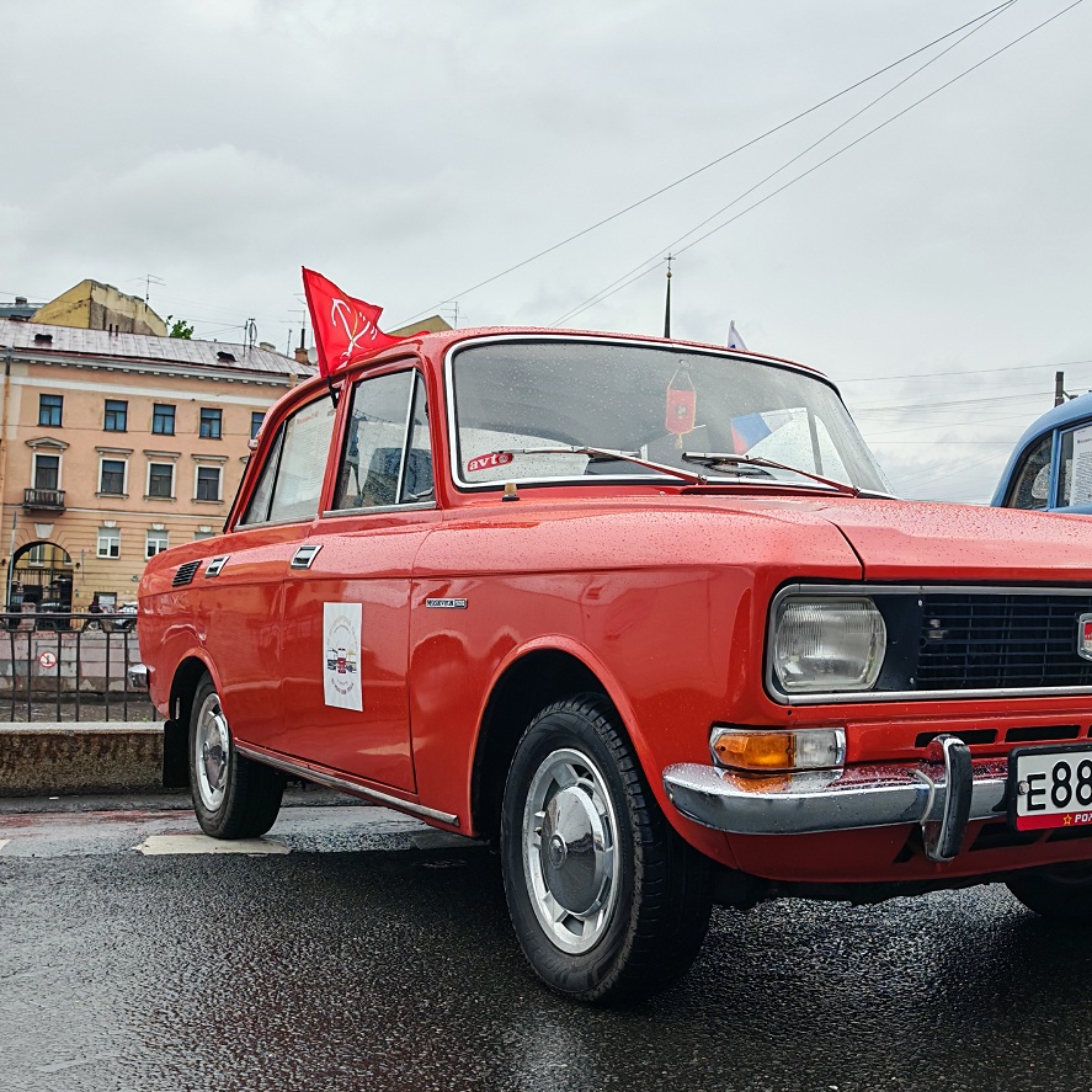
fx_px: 1463
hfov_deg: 40.4
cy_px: 551
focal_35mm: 41
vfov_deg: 40.9
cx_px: 736
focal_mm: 6.83
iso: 100
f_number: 2
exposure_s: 1/4500
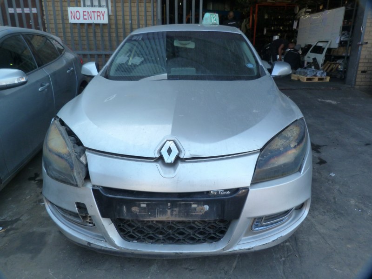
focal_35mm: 25
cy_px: 140
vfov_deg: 54.9
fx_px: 269
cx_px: 186
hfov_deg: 69.4
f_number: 3.2
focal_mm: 4.5
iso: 125
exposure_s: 1/125
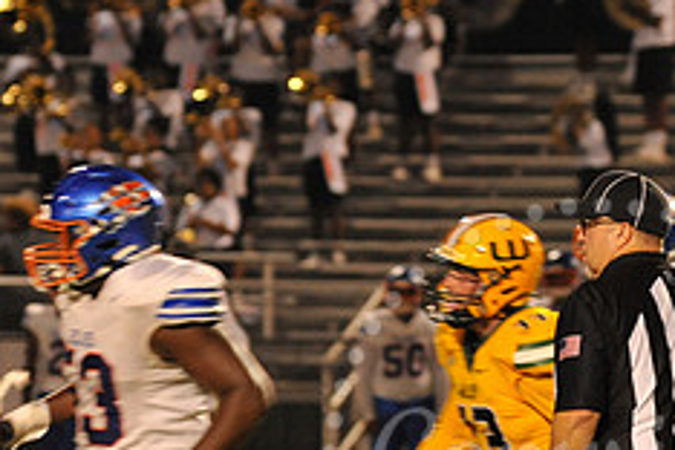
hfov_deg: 4.2
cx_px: 597
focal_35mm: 495
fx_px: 9281
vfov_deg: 2.8
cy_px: 470
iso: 3200
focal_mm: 200
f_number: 5.6
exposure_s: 1/160
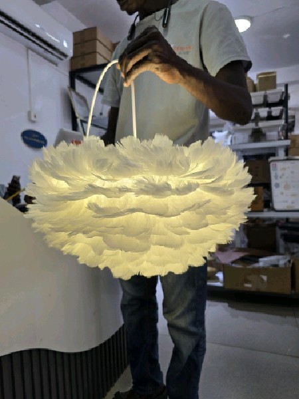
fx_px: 265
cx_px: 150
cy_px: 200
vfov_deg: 73.9
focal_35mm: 23
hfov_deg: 58.9
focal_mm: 6.3
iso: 80
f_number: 1.7
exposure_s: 1/101
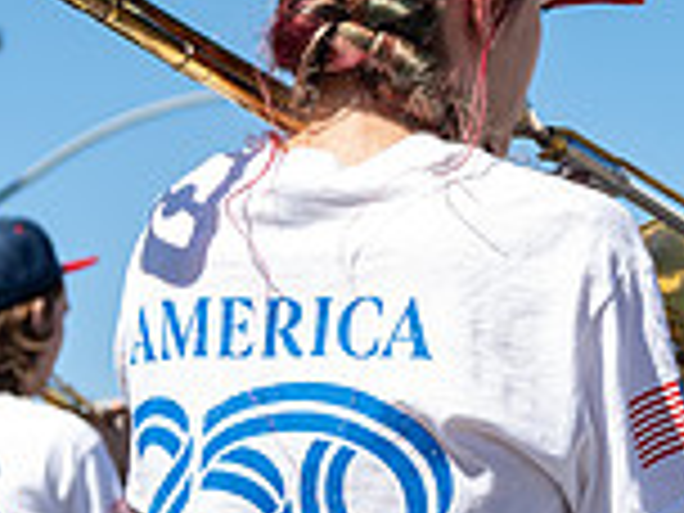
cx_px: 962
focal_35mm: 167
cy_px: 281
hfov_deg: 11.4
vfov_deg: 8.9
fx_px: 3300
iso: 100
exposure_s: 1/640
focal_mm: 35
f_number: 3.5
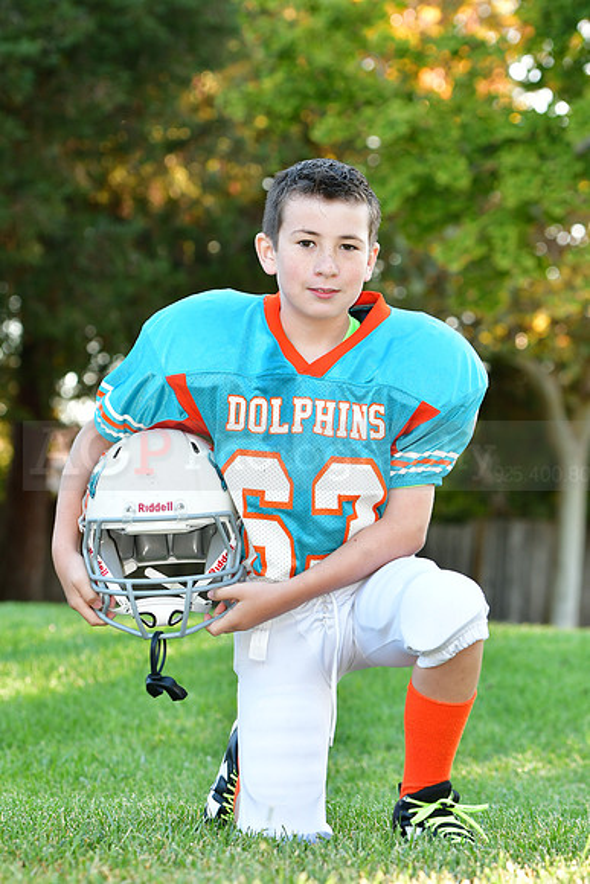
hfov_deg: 9.6
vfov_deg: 14.4
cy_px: 442
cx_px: 295
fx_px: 3501
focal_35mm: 142
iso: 400
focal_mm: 95
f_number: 4.5
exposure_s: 1/125
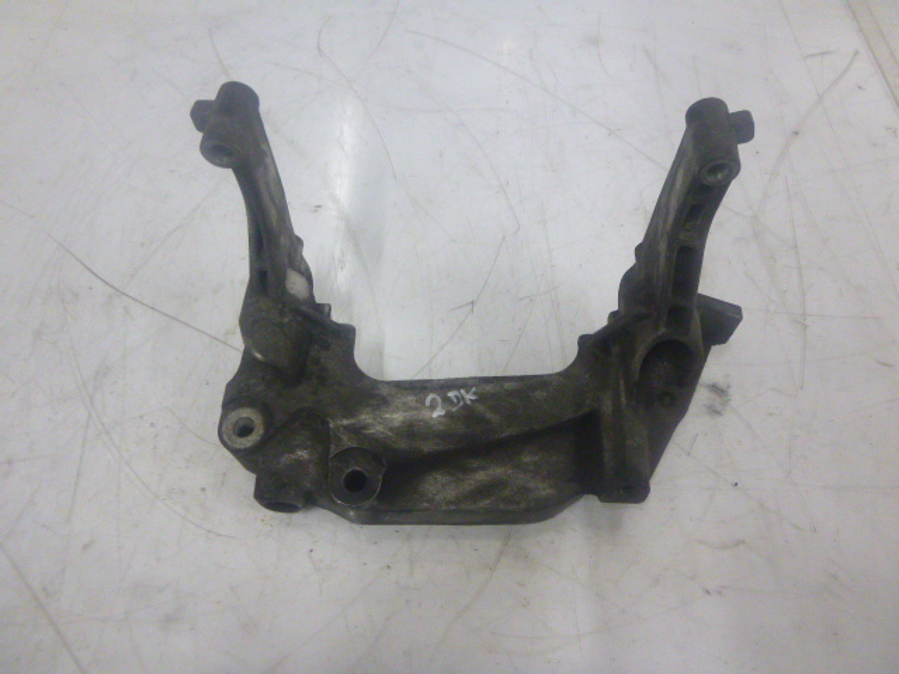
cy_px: 337
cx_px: 450
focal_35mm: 25
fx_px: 649
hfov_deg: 69.4
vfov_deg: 54.9
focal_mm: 4.5
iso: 400
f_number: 3.9
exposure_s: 1/13
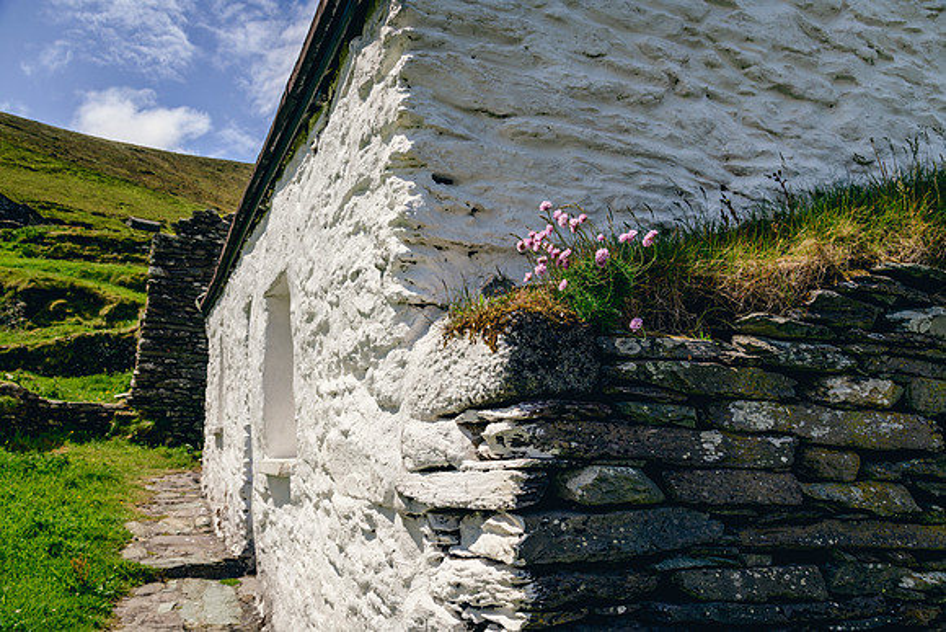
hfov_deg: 65.5
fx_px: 736
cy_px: 316
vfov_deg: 46.4
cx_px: 473
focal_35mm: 28
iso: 200
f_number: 8
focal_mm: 28
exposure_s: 1/1000
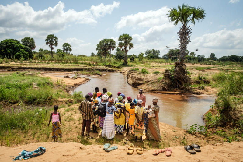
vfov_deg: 47.9
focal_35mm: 27
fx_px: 182
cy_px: 81
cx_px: 122
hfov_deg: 67.4
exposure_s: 1/1500
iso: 400
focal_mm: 18
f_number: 7.1
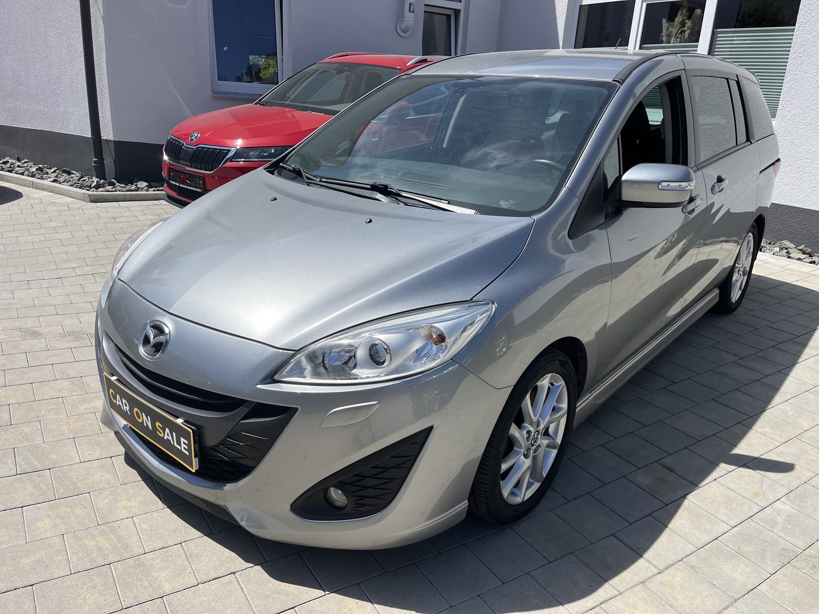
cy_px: 307
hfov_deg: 67.3
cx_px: 410
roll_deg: -3.5
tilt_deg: -17.3
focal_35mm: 26
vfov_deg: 53.1
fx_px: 615
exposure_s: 1/3413
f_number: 1.6
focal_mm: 5.1
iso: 50
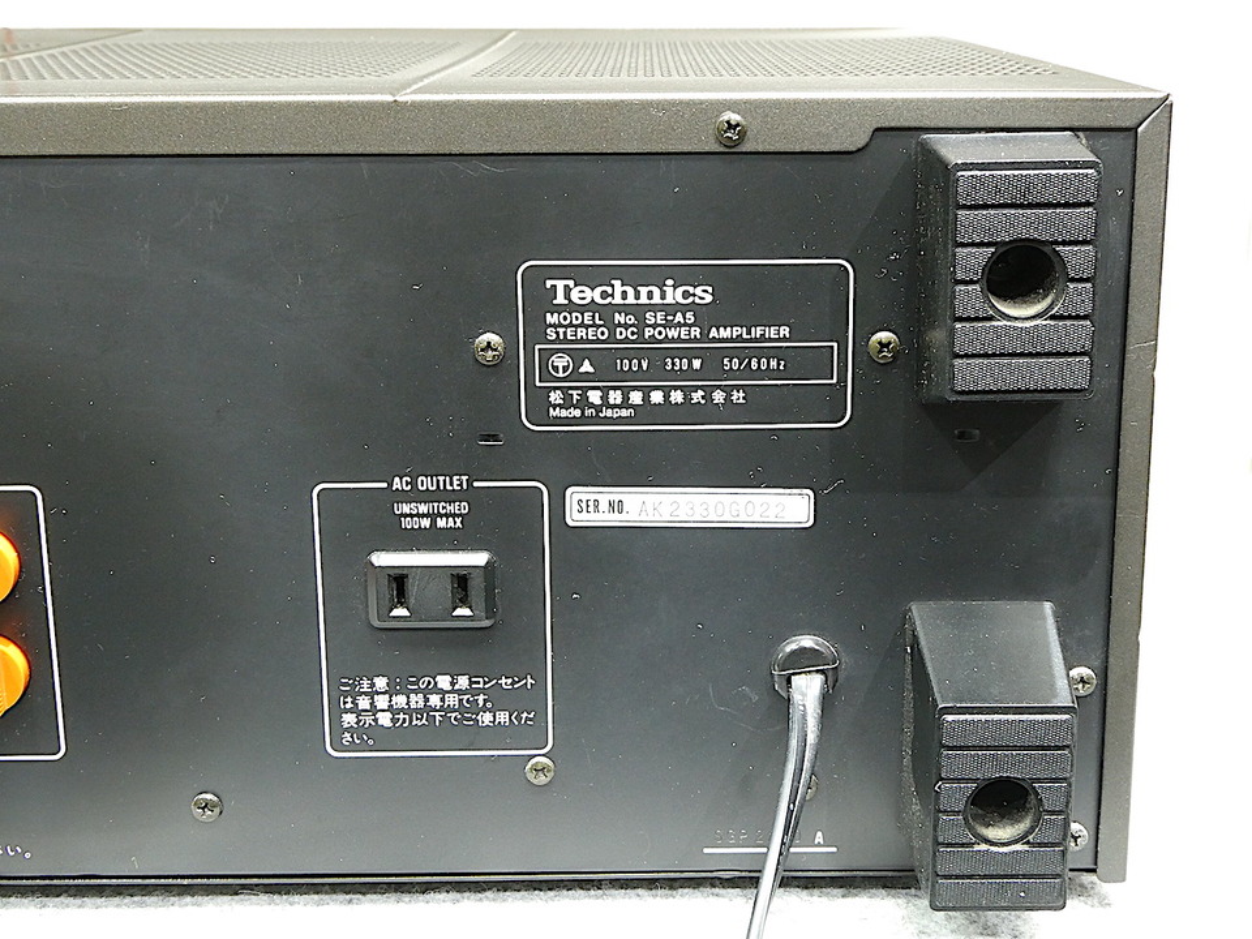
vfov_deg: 29.1
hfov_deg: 38.2
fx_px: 1808
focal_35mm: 50
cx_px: 626
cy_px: 470
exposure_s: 1/1.6
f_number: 5.6
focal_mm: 9
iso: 400
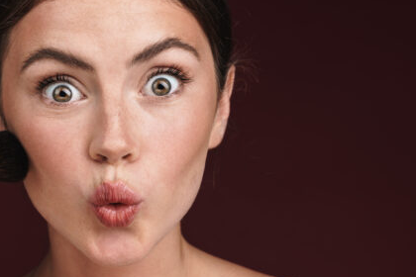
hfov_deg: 15.9
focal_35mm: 128
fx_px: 1479
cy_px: 155
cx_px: 102
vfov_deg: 10.7
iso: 100
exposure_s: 1/125
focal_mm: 70
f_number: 8
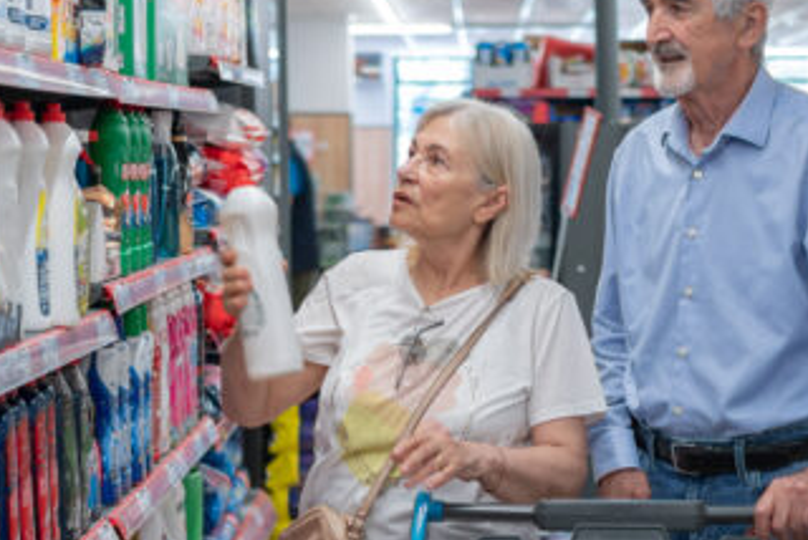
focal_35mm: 94
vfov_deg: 14.5
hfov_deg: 21.6
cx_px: 485
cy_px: 464
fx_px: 2112
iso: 125
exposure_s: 1/80
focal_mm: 35
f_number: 1.8
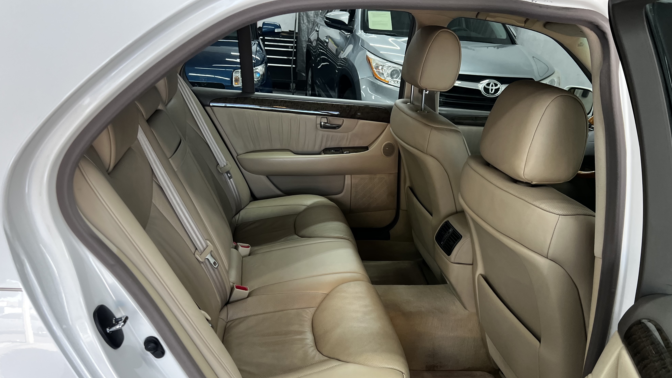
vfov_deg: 39.7
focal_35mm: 29
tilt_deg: -24.3
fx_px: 517
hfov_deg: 66.1
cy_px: 250
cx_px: 330
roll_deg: -6.2
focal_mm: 5.7
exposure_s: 1/120
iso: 125
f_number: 1.5
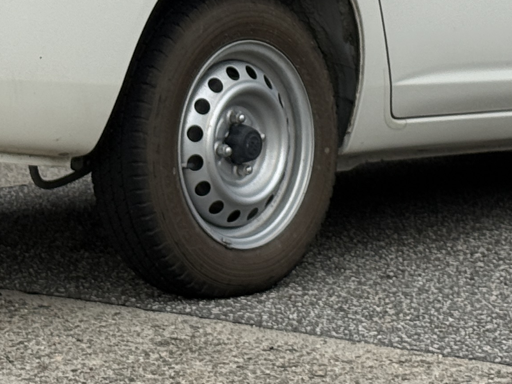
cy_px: -136
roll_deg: -0.8
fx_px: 2485
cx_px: 196
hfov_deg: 11.8
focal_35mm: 168
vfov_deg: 8.7
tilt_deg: +1.3
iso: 64
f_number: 1.78
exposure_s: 1/4587
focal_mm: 6.76
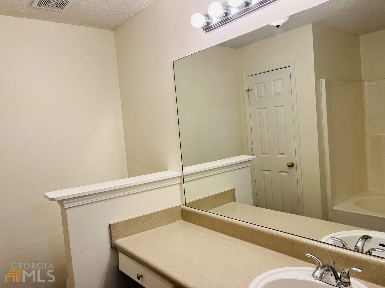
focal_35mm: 26
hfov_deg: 67.3
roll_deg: +4.1
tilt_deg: -5.3
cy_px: 144
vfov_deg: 53.1
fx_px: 289
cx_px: 192
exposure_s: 1/120
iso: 100
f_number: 1.6
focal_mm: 5.1
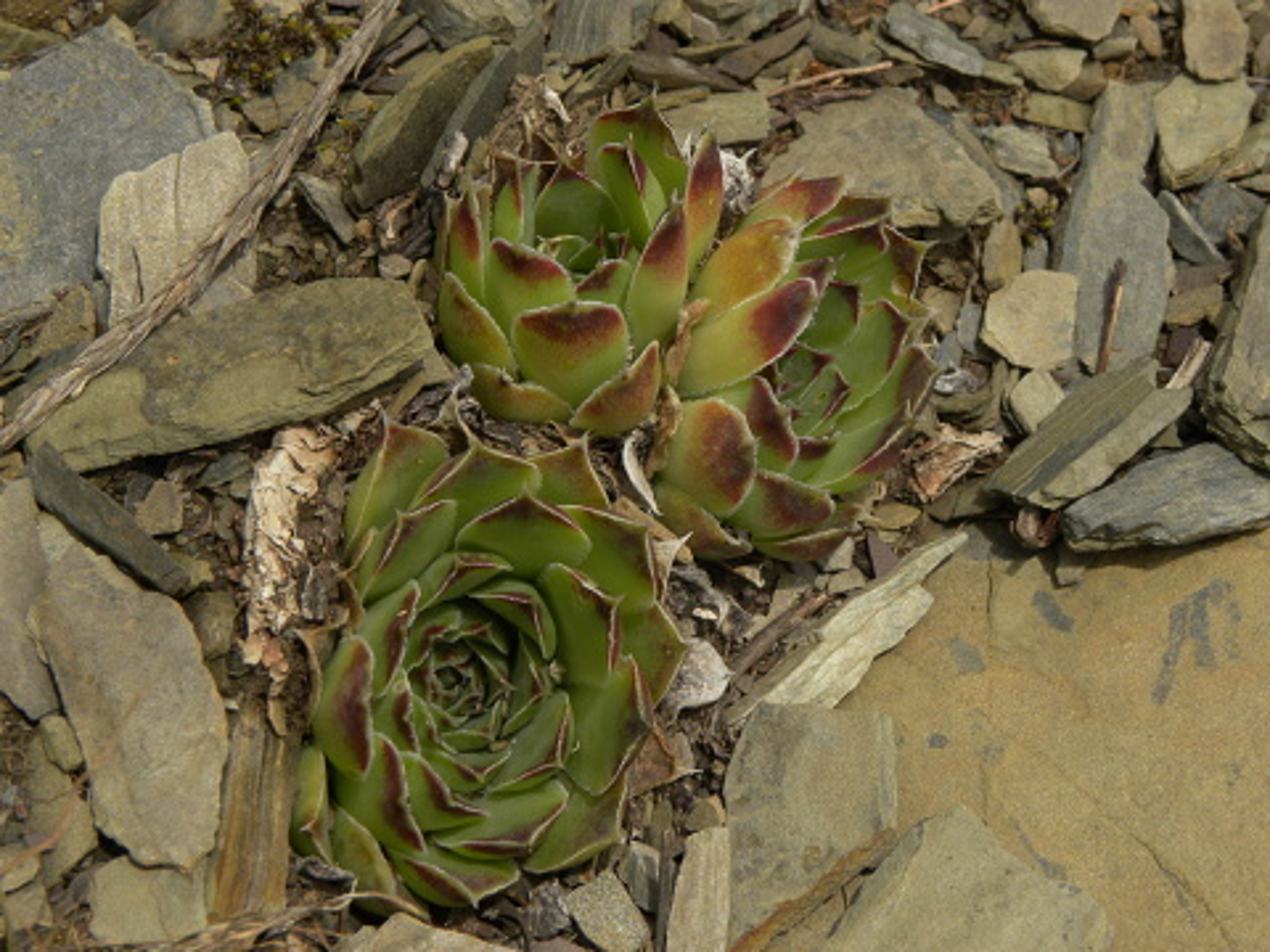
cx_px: 635
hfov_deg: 23.0
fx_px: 3119
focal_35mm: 85
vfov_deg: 17.4
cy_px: 476
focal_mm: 15.1
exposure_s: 1/640
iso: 100
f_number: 7.1
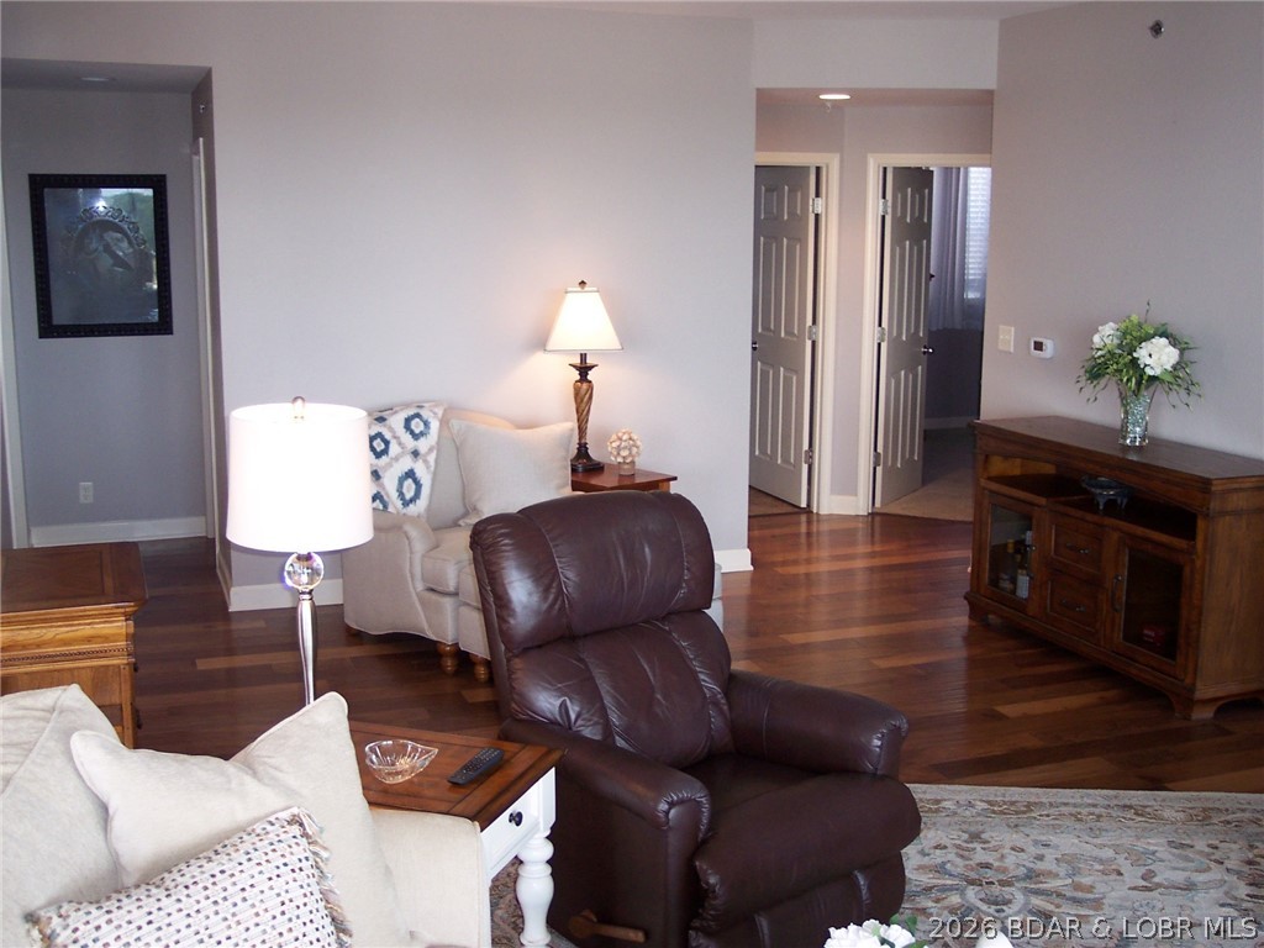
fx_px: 1388
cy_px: 474
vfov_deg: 37.7
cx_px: 632
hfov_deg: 49.0
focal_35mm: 38
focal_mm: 8
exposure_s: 1/30
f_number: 2.8
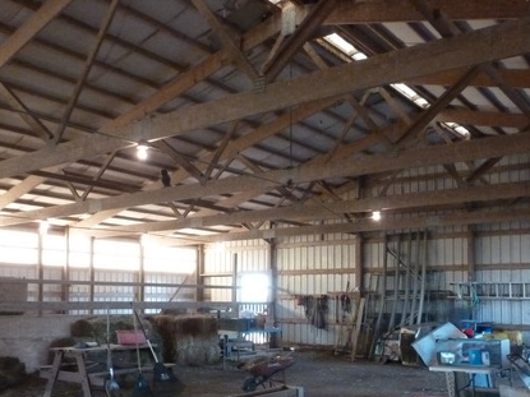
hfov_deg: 50.0
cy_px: 280
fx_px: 566
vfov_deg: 38.0
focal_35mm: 37
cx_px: 229
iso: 800
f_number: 3.3
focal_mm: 4.3
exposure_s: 1/50
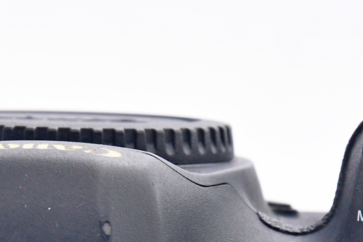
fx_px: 3490
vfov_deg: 4.0
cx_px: 130
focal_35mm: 346
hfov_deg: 6.0
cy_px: 292
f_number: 8
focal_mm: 80
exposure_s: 1/125
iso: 1250
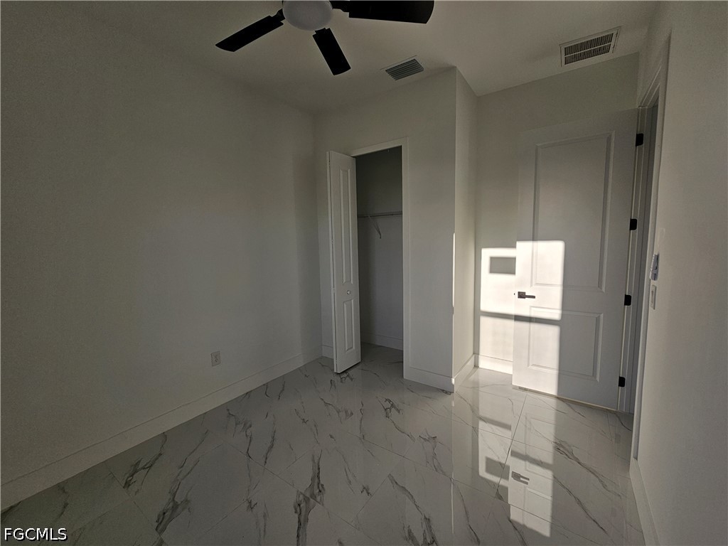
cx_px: 364
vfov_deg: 89.9
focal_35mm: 13
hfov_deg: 106.2
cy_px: 273
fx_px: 273
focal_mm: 2.2
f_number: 2.2
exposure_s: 1/909
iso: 50
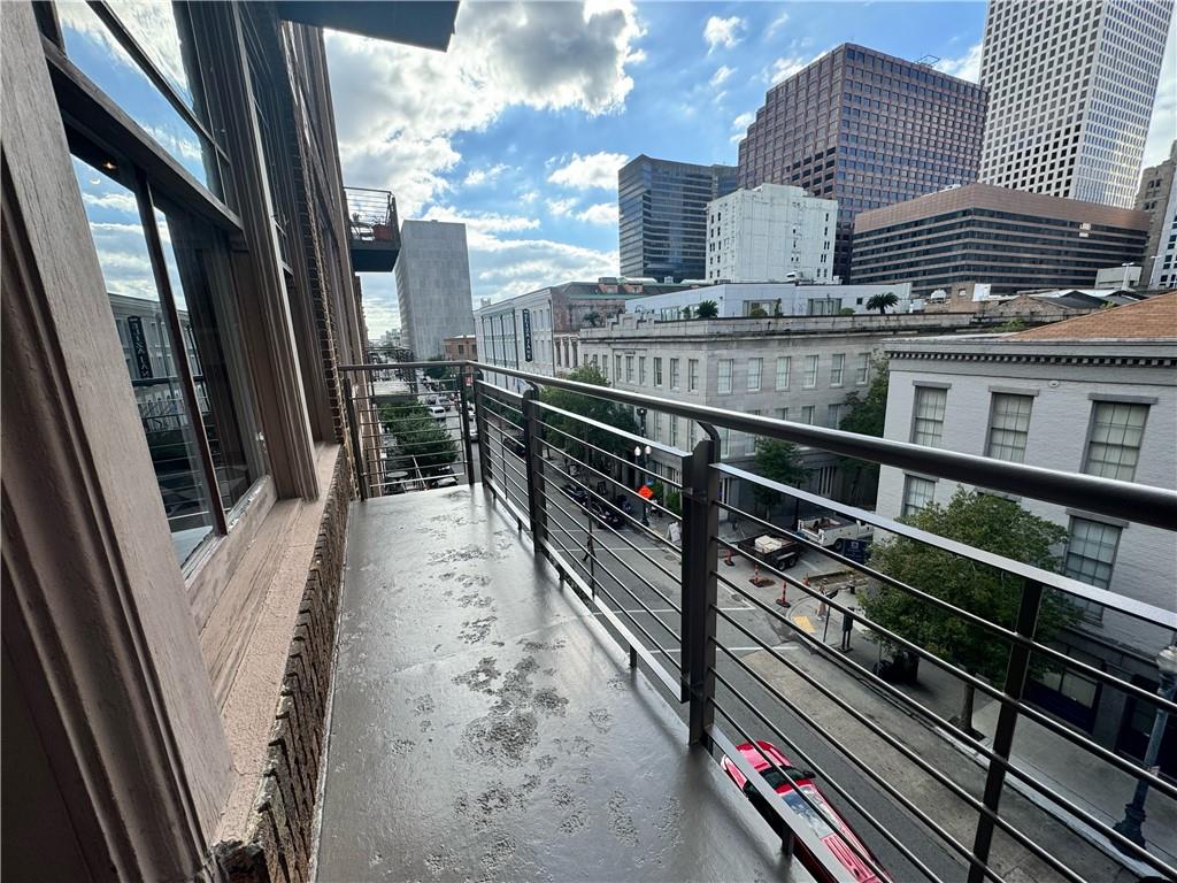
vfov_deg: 85.7
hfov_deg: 102.1
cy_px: 442
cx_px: 588
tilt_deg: -13.6
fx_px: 476
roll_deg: +1.8
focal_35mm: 14
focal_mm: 2.22
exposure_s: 1/573
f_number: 2.2
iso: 40
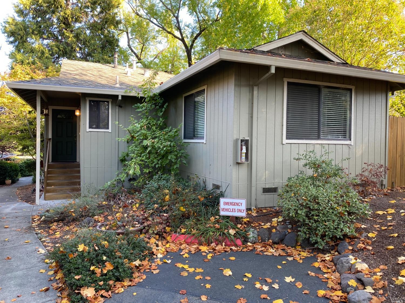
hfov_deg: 67.3
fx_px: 304
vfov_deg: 53.0
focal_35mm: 26
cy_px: 152
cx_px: 202
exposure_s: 1/122
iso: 50
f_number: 1.8
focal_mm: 4.25
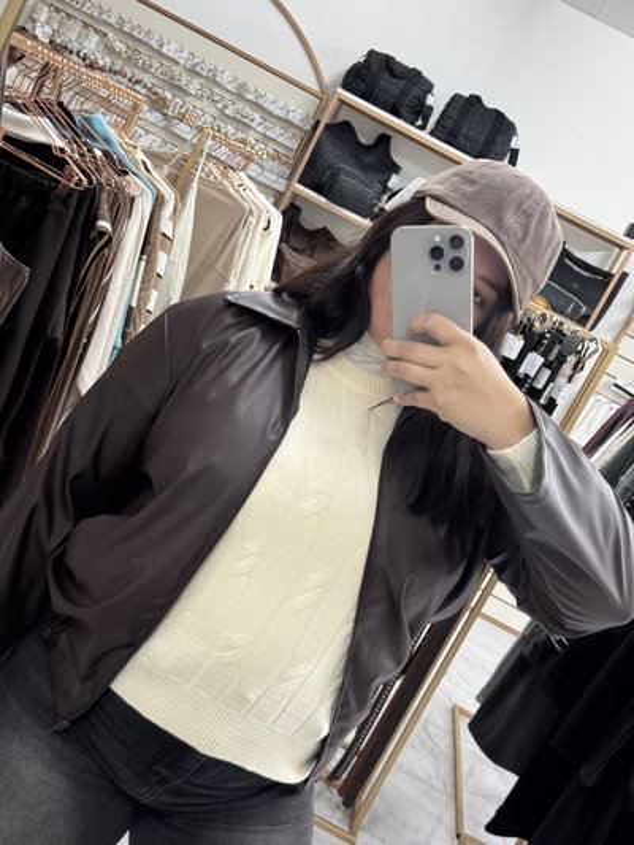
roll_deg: -27.1
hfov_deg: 30.3
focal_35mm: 48
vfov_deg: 39.6
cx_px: 317
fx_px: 1172
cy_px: 422
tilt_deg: -9.6
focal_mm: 6.76
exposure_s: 1/50
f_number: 1.78
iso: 250
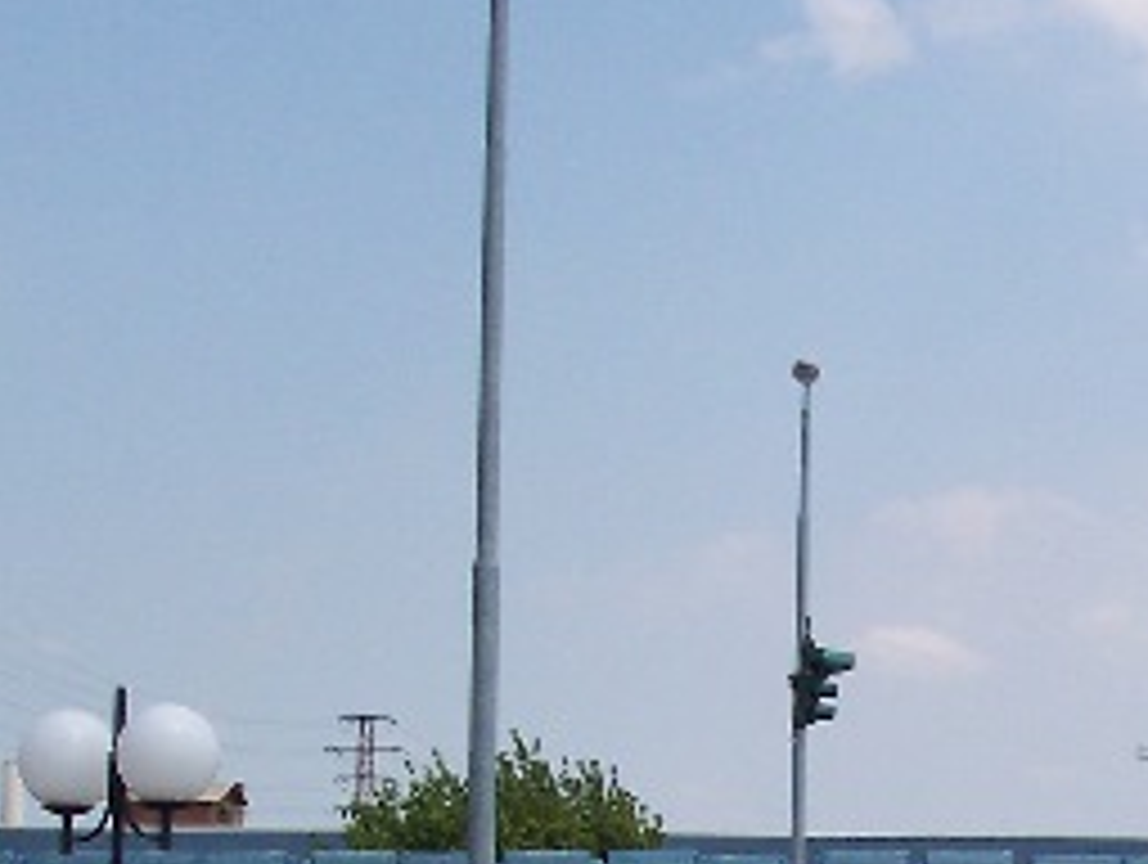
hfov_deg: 16.1
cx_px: 1220
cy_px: 976
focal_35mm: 119
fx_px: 3952
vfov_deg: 12.3
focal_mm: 8
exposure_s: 1/1000
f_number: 4.8
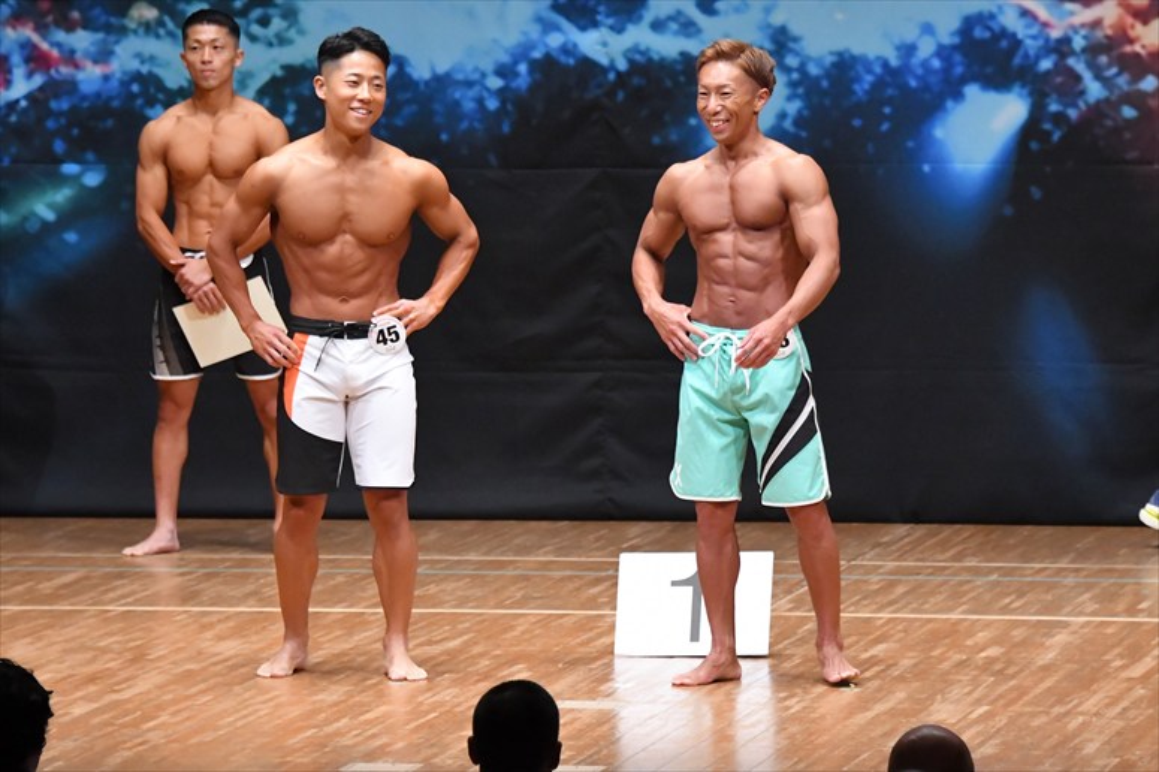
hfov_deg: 7.2
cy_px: 386
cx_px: 580
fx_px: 9171
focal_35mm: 285
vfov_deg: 4.8
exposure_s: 1/400
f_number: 5.6
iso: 8000
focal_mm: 190
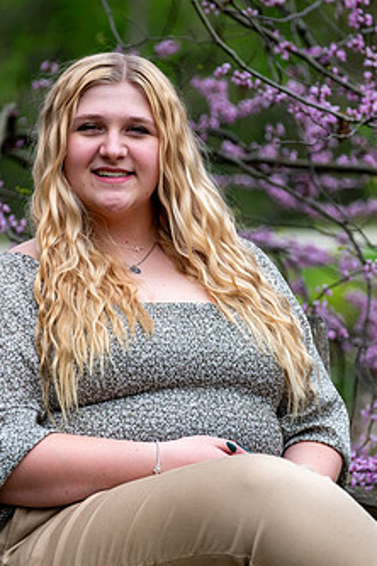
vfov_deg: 10.7
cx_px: 175
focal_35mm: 192
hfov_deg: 7.2
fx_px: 3016
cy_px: 272
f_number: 2.8
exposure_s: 1/500
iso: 250
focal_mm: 94.5
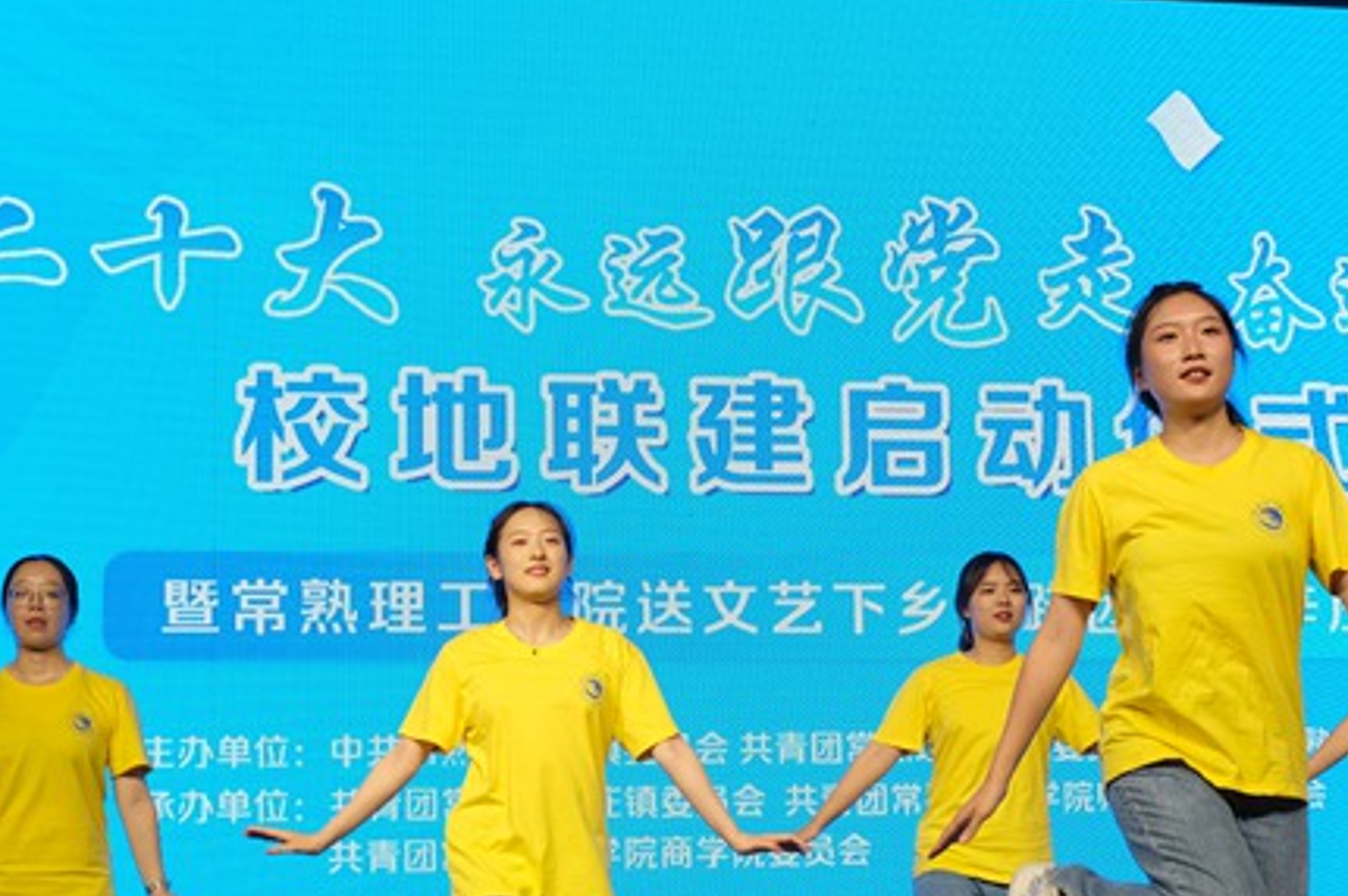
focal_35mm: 67
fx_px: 2507
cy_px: 675
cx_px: 862
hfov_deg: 29.9
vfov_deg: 20.1
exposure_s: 1/125
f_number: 5.6
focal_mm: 24.2
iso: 320
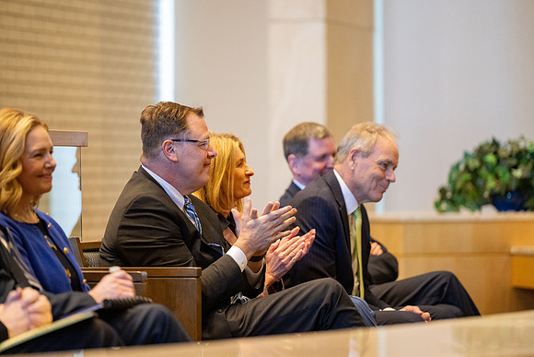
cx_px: 267
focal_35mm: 200
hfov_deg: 10.3
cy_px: 178
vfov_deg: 6.9
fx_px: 2967
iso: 3200
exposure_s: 1/320
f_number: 2.8
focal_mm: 200
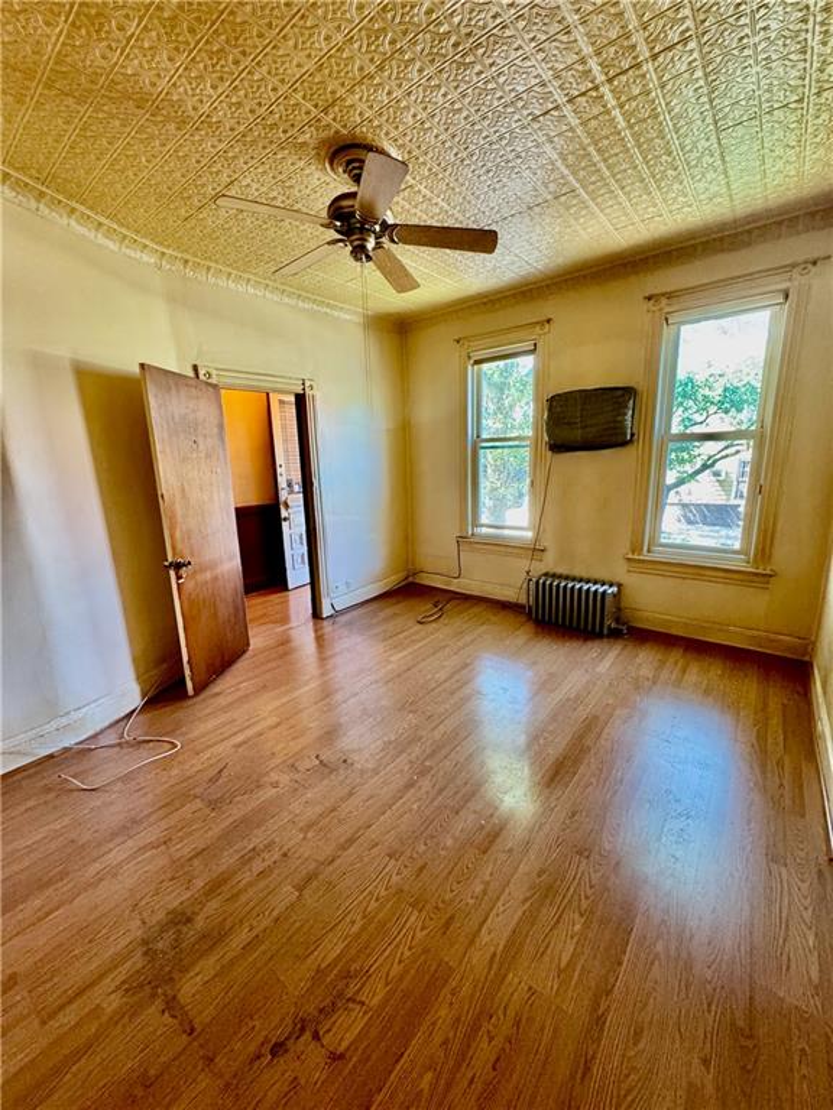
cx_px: 416
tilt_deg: -12.4
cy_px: 555
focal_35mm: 14
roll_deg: +2.1
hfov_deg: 85.7
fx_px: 449
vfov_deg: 102.1
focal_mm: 2.22
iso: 500
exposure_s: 1/60
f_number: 2.2
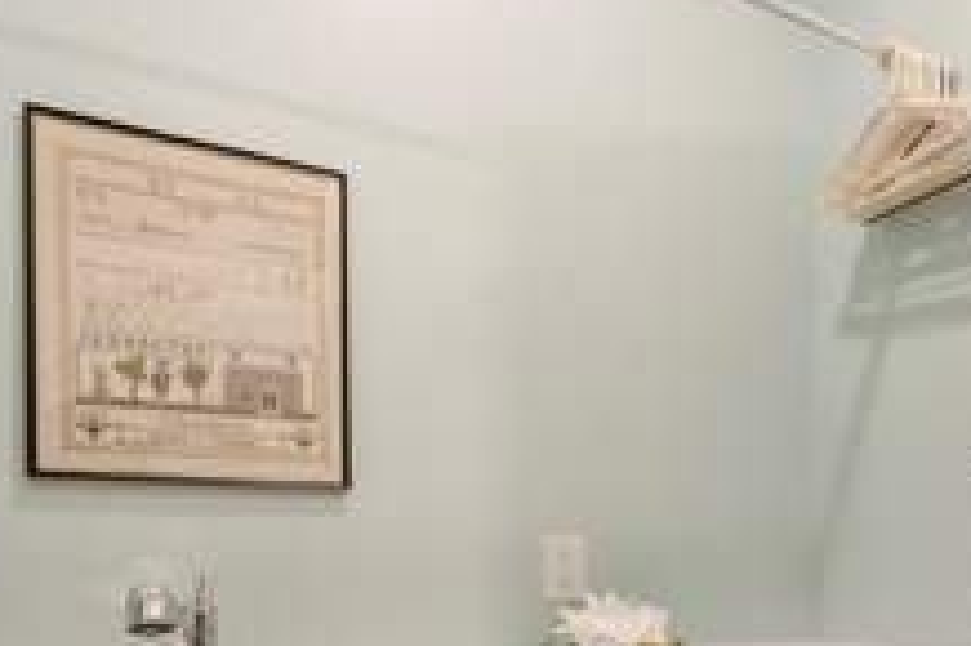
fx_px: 934
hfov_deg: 51.2
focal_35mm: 35
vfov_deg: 35.8
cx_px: 788
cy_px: 586
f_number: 4.5
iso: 1000
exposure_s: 1/30
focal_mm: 10.5
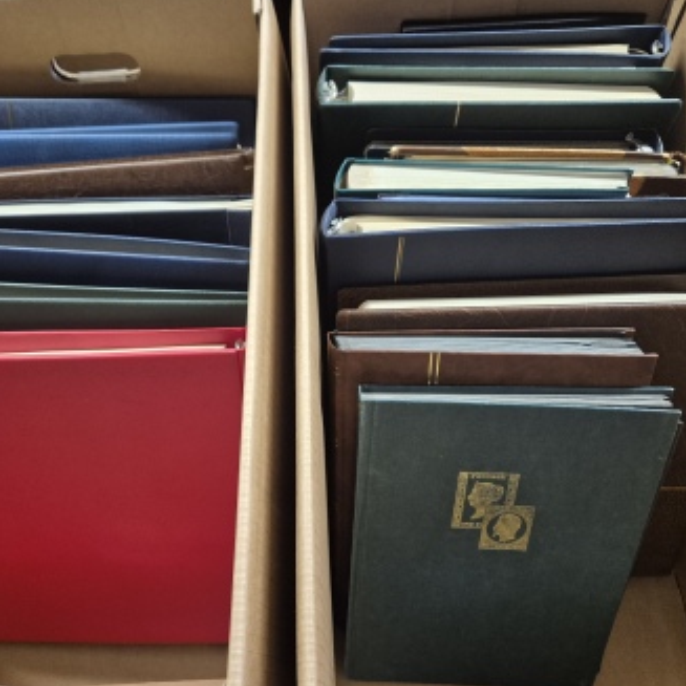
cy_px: 342
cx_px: 325
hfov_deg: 57.3
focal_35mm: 28
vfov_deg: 57.3
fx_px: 628
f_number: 1.8
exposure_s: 1/100
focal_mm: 5.4
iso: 800
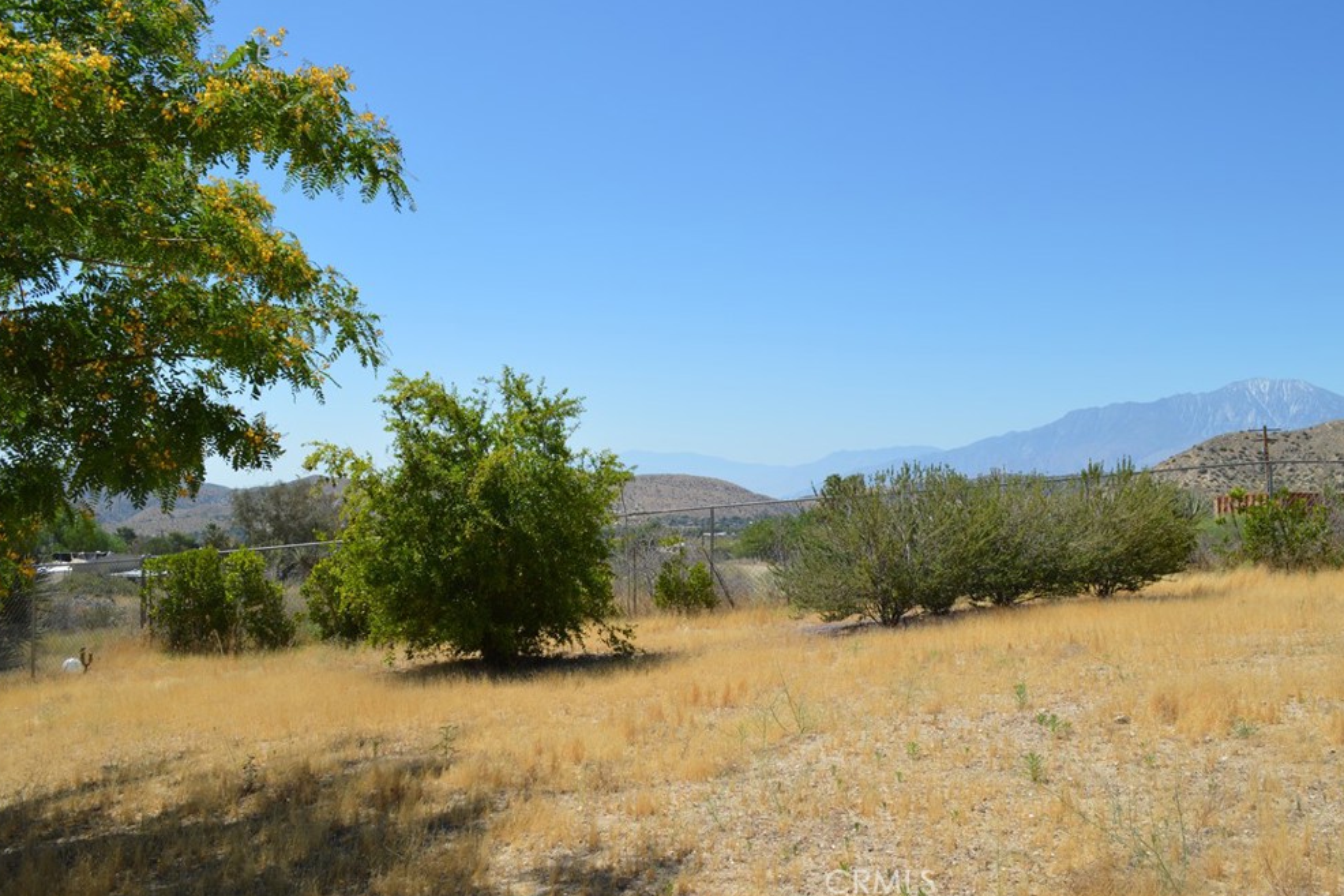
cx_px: 680
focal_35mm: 28
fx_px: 1045
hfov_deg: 65.5
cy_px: 438
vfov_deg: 46.4
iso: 100
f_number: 8
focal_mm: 18
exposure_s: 1/250
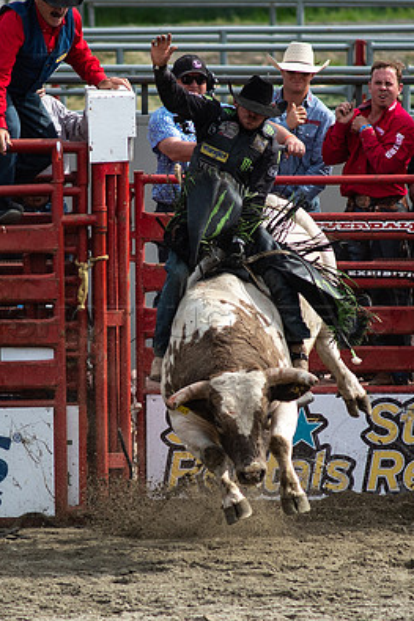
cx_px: 172
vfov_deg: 2.6
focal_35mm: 781
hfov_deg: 1.8
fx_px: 13483
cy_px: 422
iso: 1000
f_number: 4
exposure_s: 1/8000
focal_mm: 300
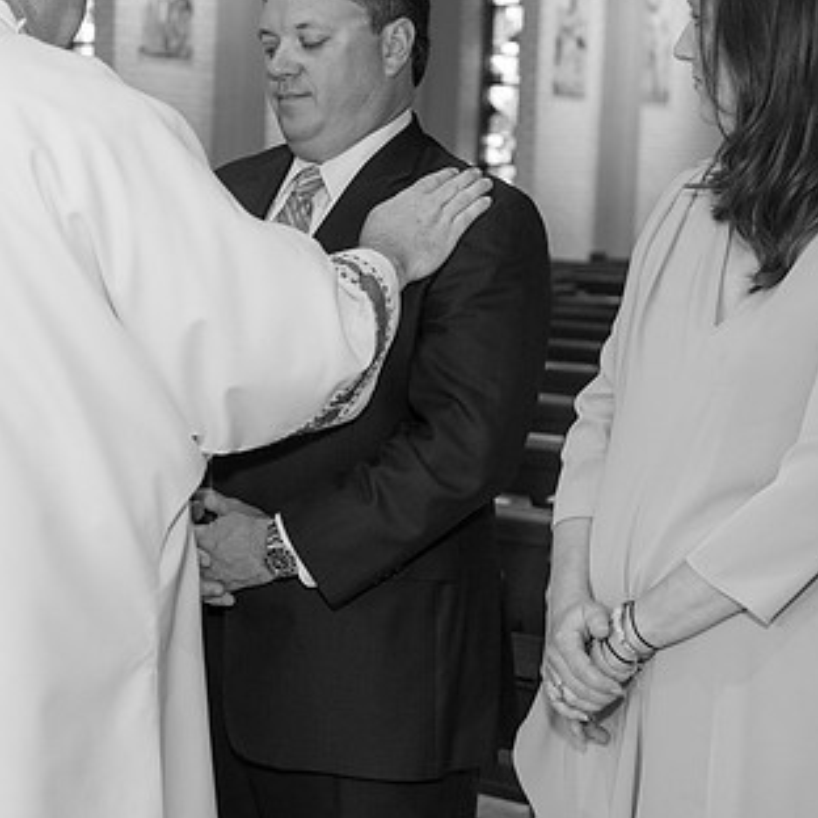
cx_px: 291
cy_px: 362
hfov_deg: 21.9
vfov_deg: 21.9
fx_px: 2112
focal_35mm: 79
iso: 1000
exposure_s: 1/100
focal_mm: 48
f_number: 4
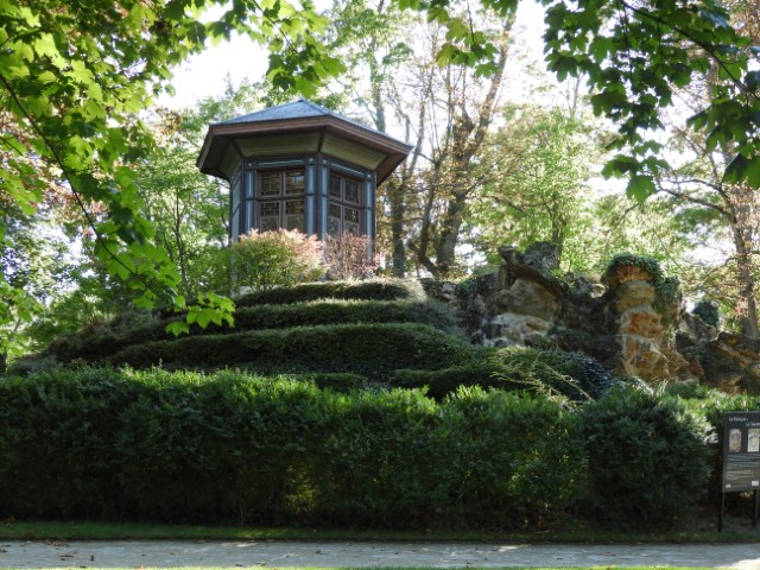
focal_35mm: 45
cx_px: 380
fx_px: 988
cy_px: 285
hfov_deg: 42.1
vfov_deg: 32.2
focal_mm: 8.1
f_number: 4
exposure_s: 1/60
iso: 100
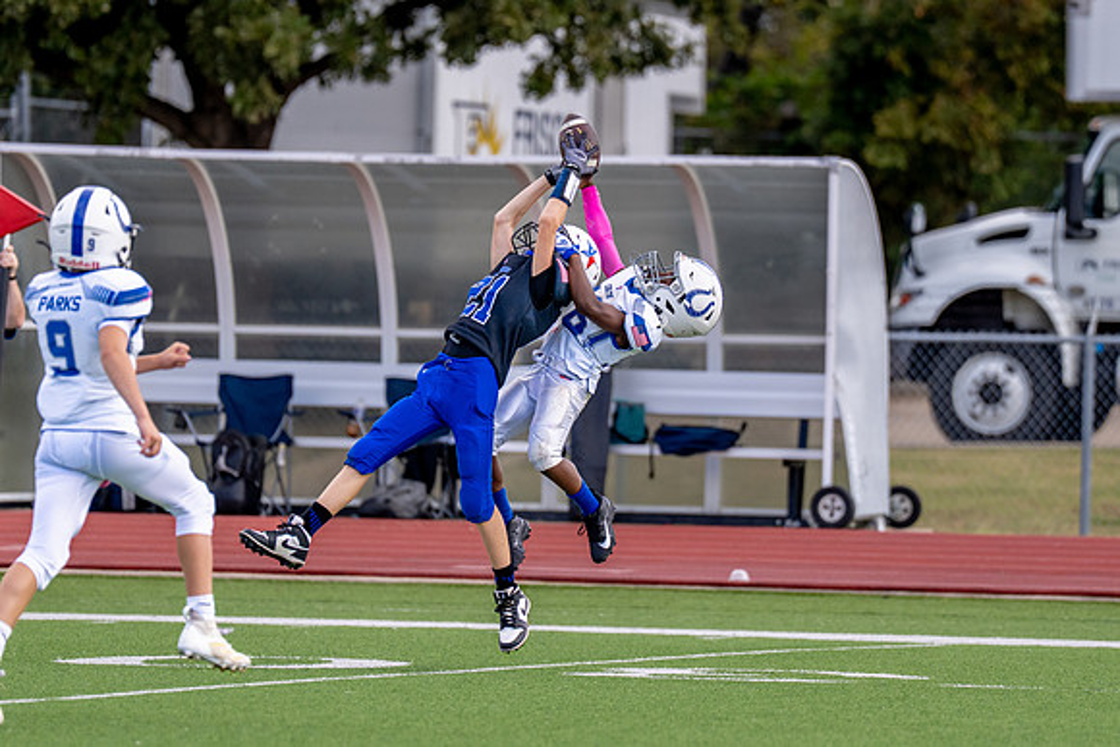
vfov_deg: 3.5
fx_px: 12273
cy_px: 335
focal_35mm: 394
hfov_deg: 5.2
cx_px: 611
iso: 320
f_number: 2.8
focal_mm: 200
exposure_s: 1/2500
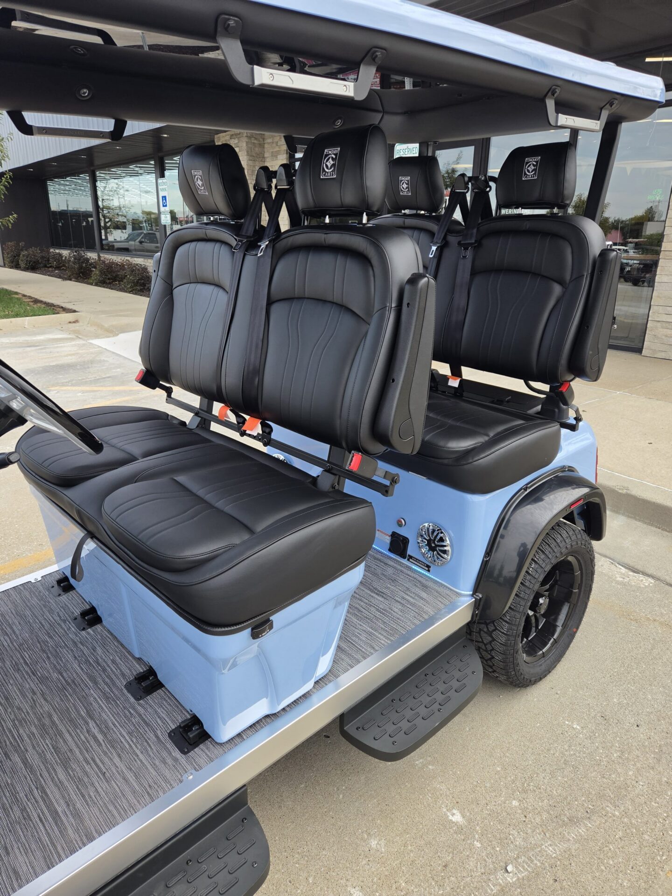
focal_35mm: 23
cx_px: 336
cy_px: 448
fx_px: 595
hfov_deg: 58.9
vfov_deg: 73.9
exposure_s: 1/854
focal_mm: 5.4
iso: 80
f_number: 1.8
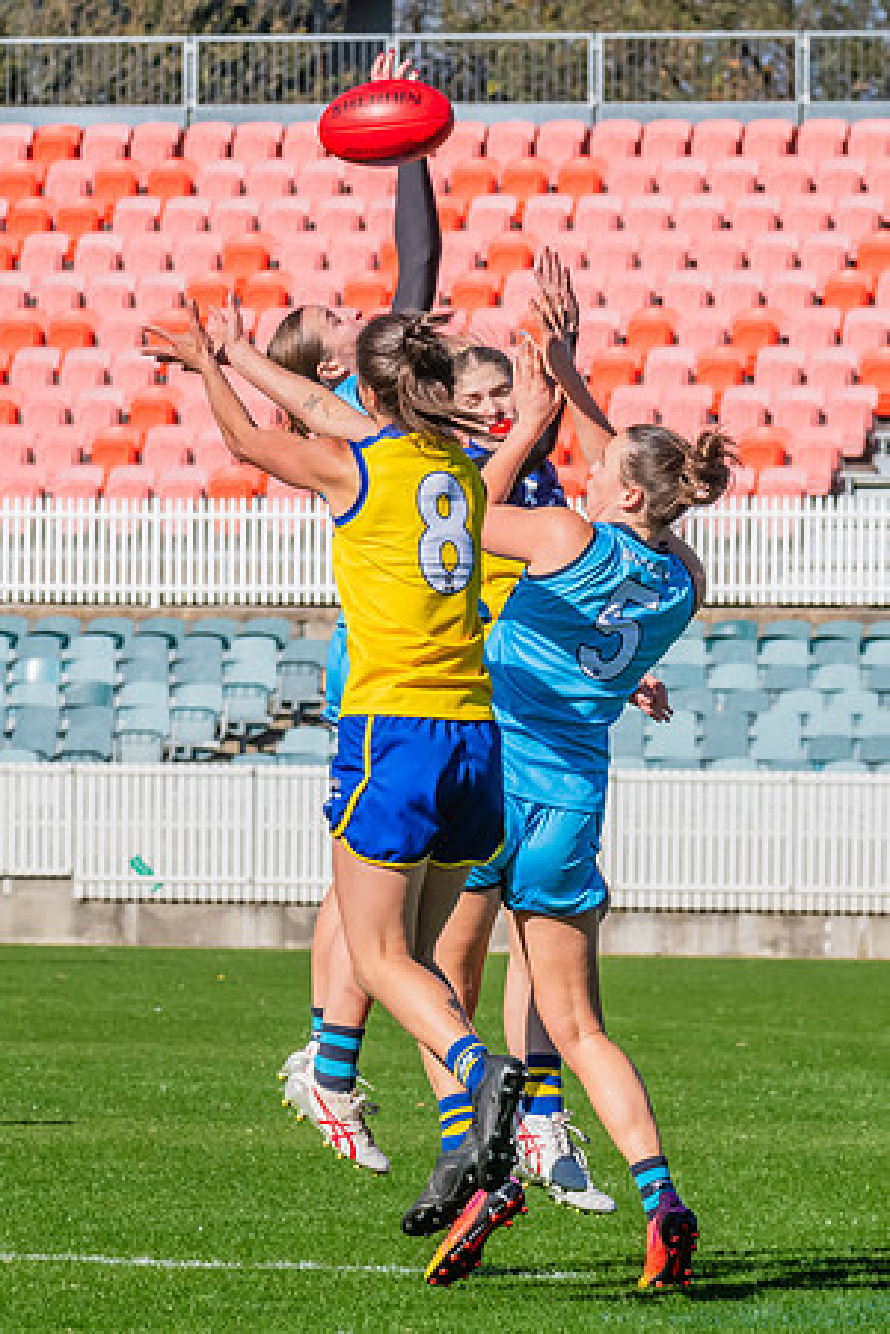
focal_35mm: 401
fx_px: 14870
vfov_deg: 5.1
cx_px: 501
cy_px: 533
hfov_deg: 3.4
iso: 800
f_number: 14
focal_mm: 210
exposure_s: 1/1250
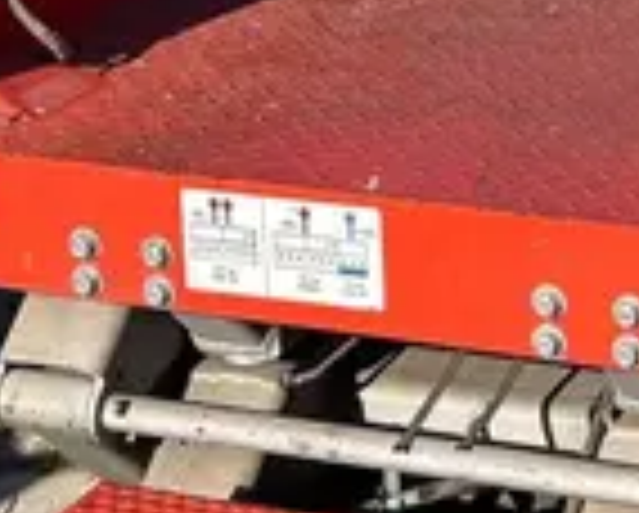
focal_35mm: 131
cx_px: 598
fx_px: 2481
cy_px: 65
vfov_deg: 11.7
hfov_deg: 14.5
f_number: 1.5
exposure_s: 1/4115
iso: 50
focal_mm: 5.7
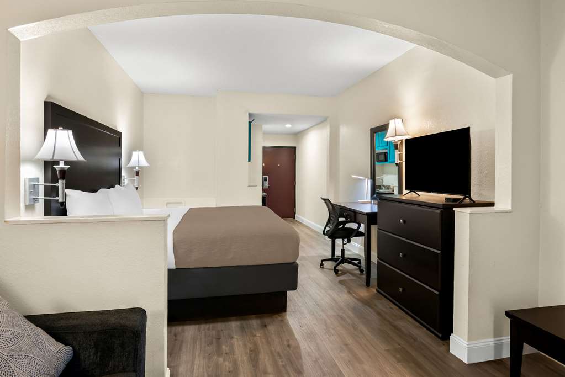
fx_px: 377
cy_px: 188
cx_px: 282
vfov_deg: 53.2
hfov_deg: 73.7
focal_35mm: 24
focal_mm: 24
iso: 400
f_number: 11
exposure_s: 1/10
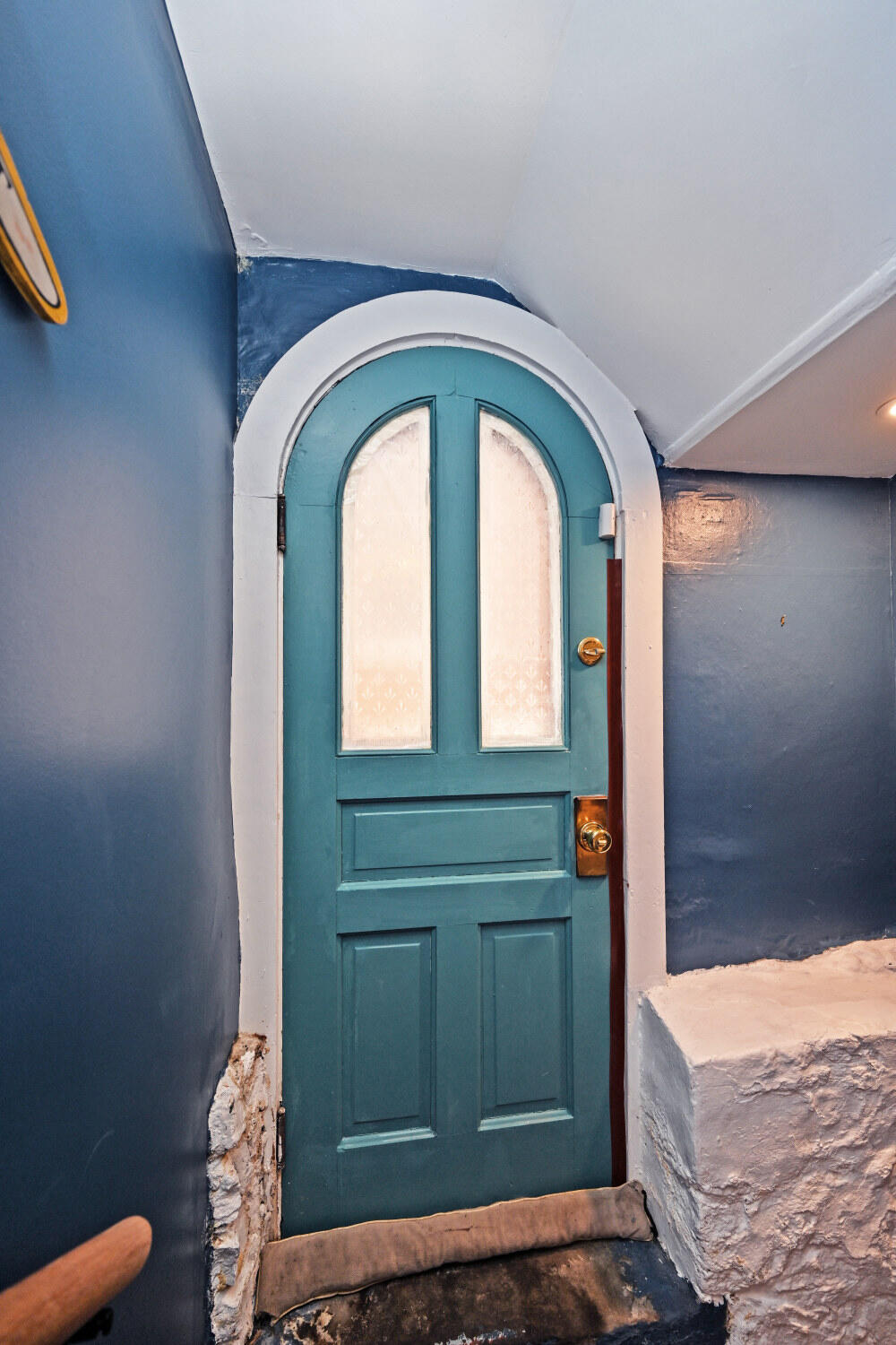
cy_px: 672
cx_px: 448
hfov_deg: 79.2
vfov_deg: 102.3
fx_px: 541
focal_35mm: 14
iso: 200
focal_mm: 14.5
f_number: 4
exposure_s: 1/60
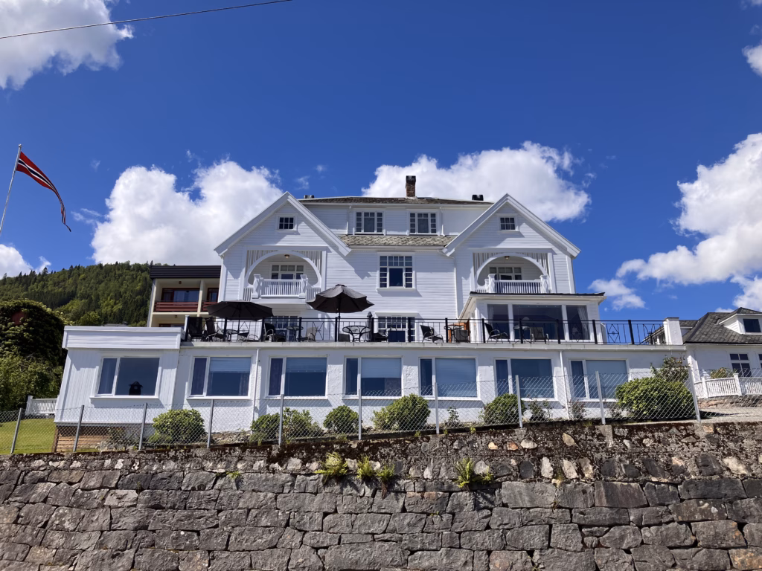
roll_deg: +0.3
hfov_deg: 63.4
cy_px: 286
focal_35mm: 28
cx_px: 381
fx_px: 616
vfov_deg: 49.7
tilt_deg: +22.0
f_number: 1.8
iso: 32
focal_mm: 3.99
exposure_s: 1/2558
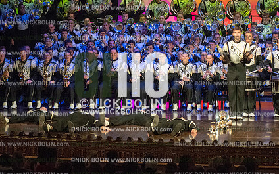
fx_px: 1483
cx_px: 121
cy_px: 83
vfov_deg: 6.7
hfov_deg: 10.7
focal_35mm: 195
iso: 8000
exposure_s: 1/400
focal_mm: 140
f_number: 5.6
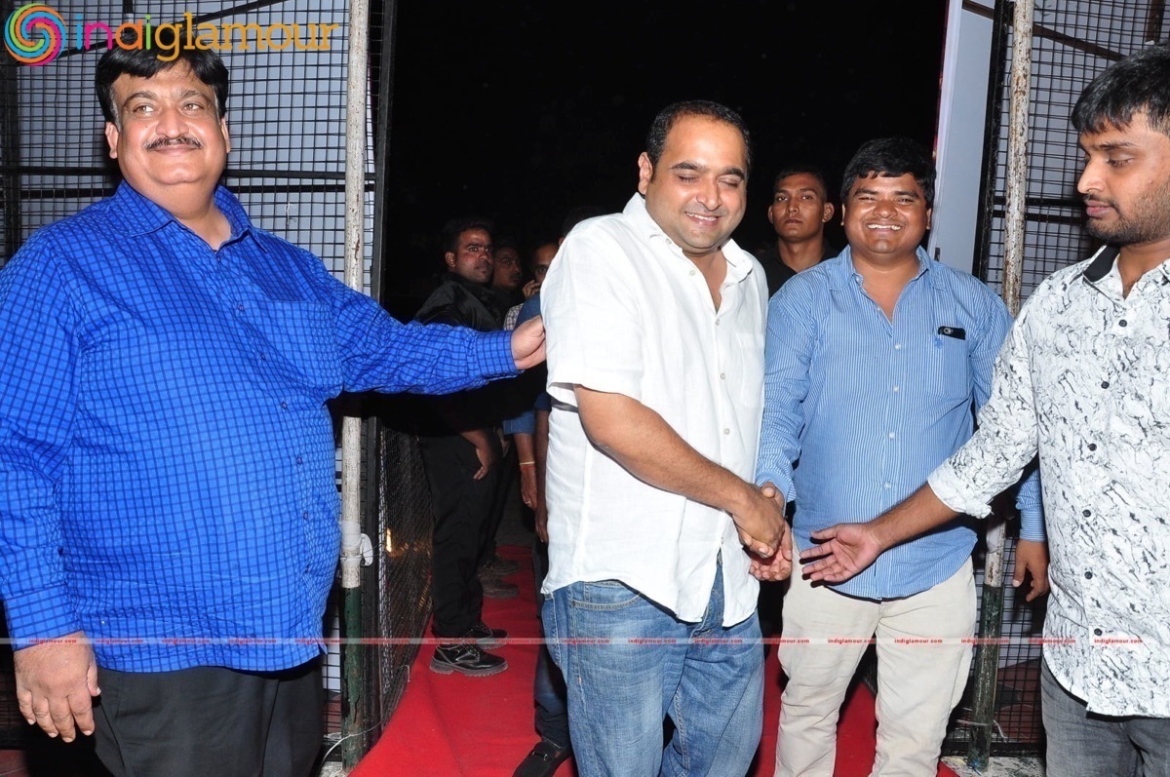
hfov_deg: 67.4
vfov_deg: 47.8
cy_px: 388
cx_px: 585
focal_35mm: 27
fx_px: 876
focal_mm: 18
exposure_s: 1/125
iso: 500
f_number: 9
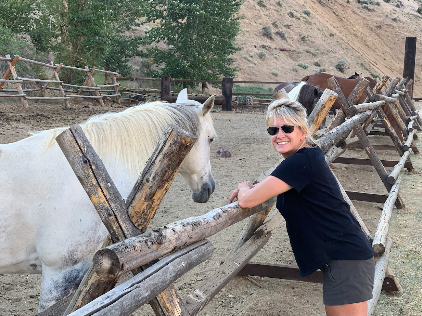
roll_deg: -2.2
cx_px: 205
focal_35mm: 54
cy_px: 154
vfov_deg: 27.0
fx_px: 658
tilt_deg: -4.5
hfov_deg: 35.6
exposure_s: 1/122
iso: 32
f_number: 2.4
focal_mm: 6
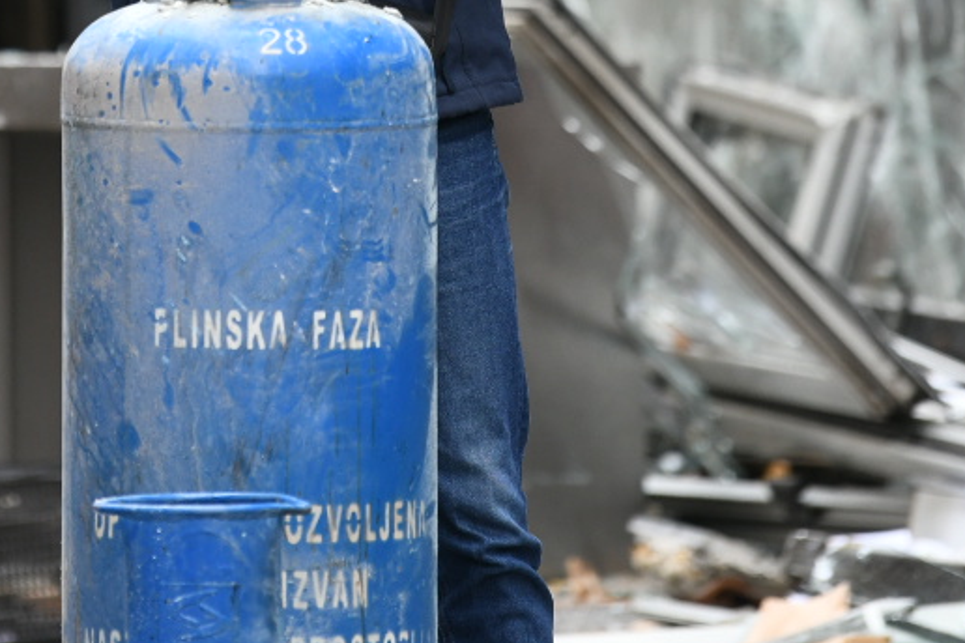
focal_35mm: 565
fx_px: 15144
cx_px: 174
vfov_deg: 2.4
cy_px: -264
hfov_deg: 3.6
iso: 800
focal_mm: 180
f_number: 2.8
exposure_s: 1/1600
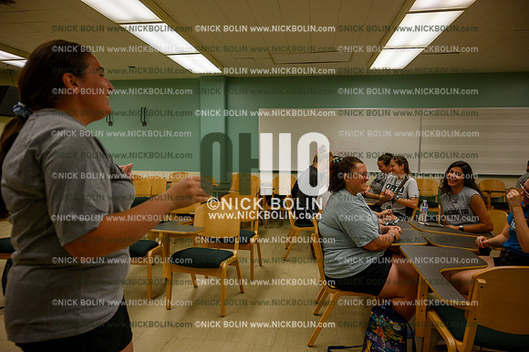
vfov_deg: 53.1
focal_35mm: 24
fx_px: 352
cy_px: 176
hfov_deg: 73.8
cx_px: 264
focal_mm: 24
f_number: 4
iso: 400
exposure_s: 1/200
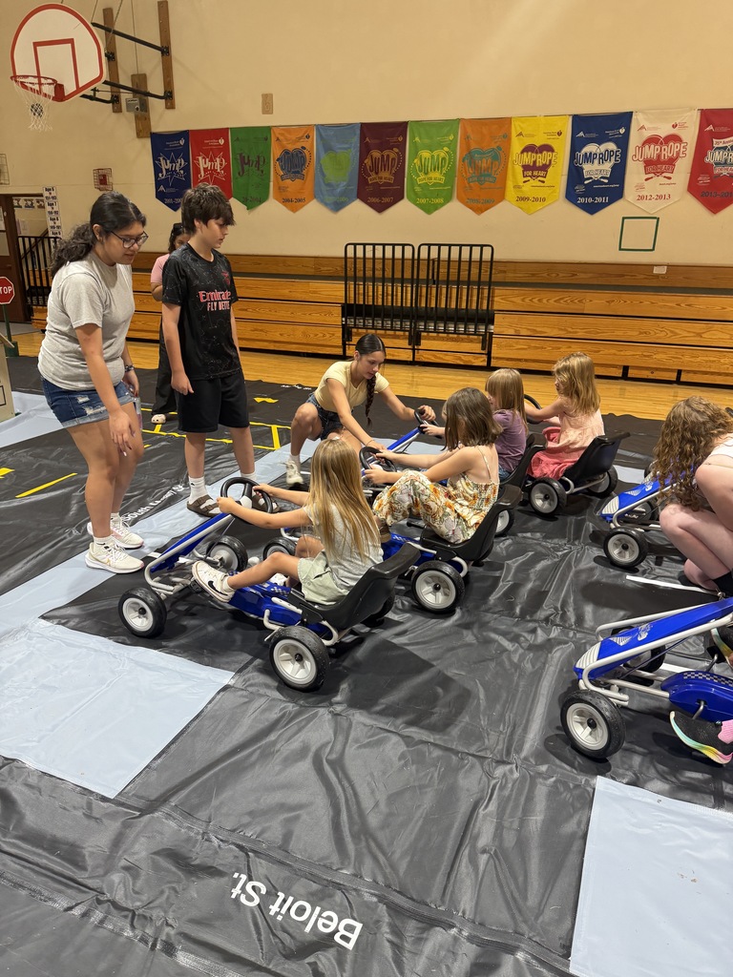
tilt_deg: -19.8
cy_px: 488
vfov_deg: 71.6
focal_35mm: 24
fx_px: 678
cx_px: 366
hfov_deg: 56.8
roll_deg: -1.8
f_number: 1.78
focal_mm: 6.76
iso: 200
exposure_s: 1/84
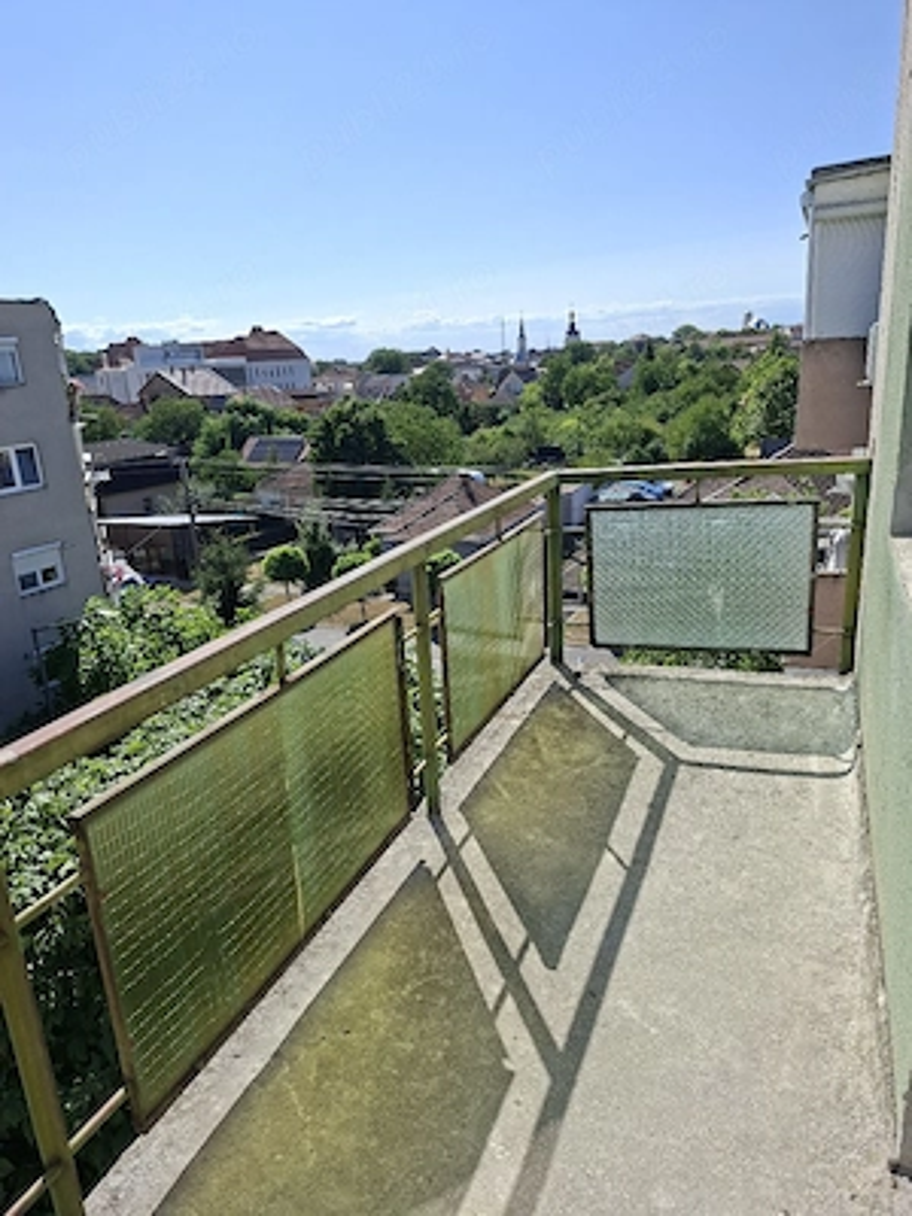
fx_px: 808
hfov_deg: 58.9
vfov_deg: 73.9
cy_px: 608
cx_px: 456
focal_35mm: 23
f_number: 1.8
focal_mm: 5.54
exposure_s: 1/3333
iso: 40
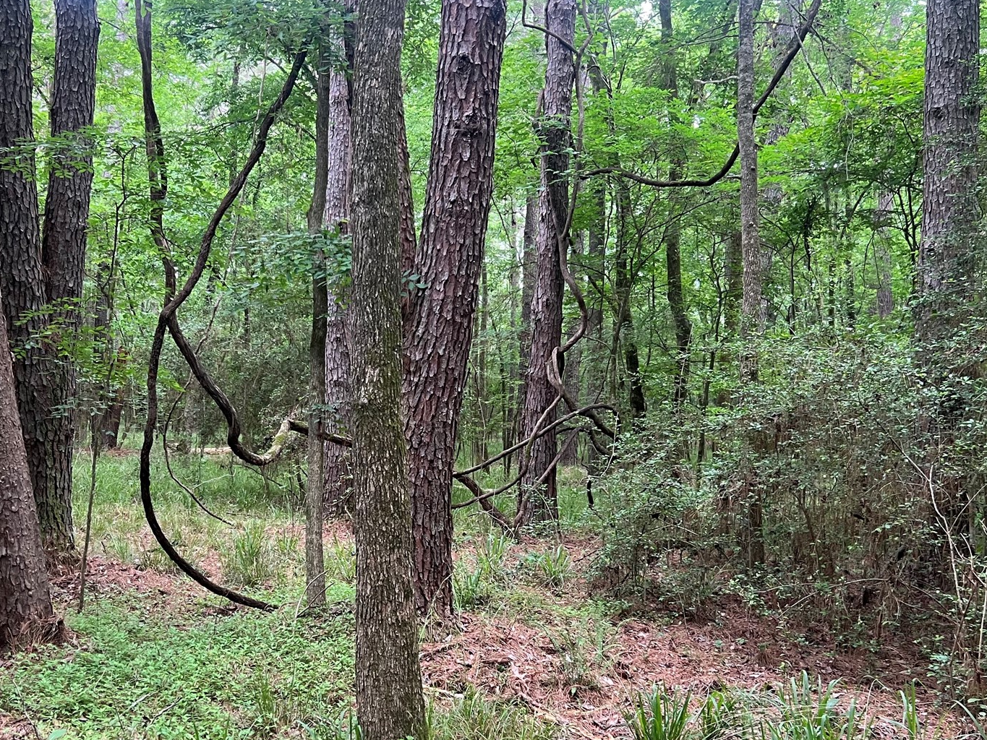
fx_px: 1112
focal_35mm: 39
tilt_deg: +1.0
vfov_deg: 36.8
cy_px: 399
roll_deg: -0.9
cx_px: 390
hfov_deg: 47.6
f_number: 1.5
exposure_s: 1/71
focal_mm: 5.7
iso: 125
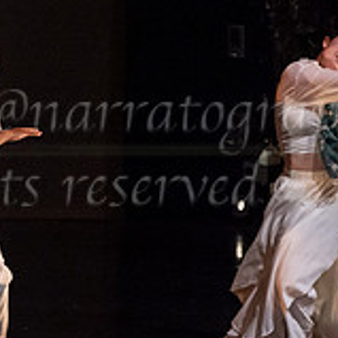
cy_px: 148
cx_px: -19
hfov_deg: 10.1
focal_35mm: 171
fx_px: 1889
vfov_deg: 10.2
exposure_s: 1/400
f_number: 3.5
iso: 4000
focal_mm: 55
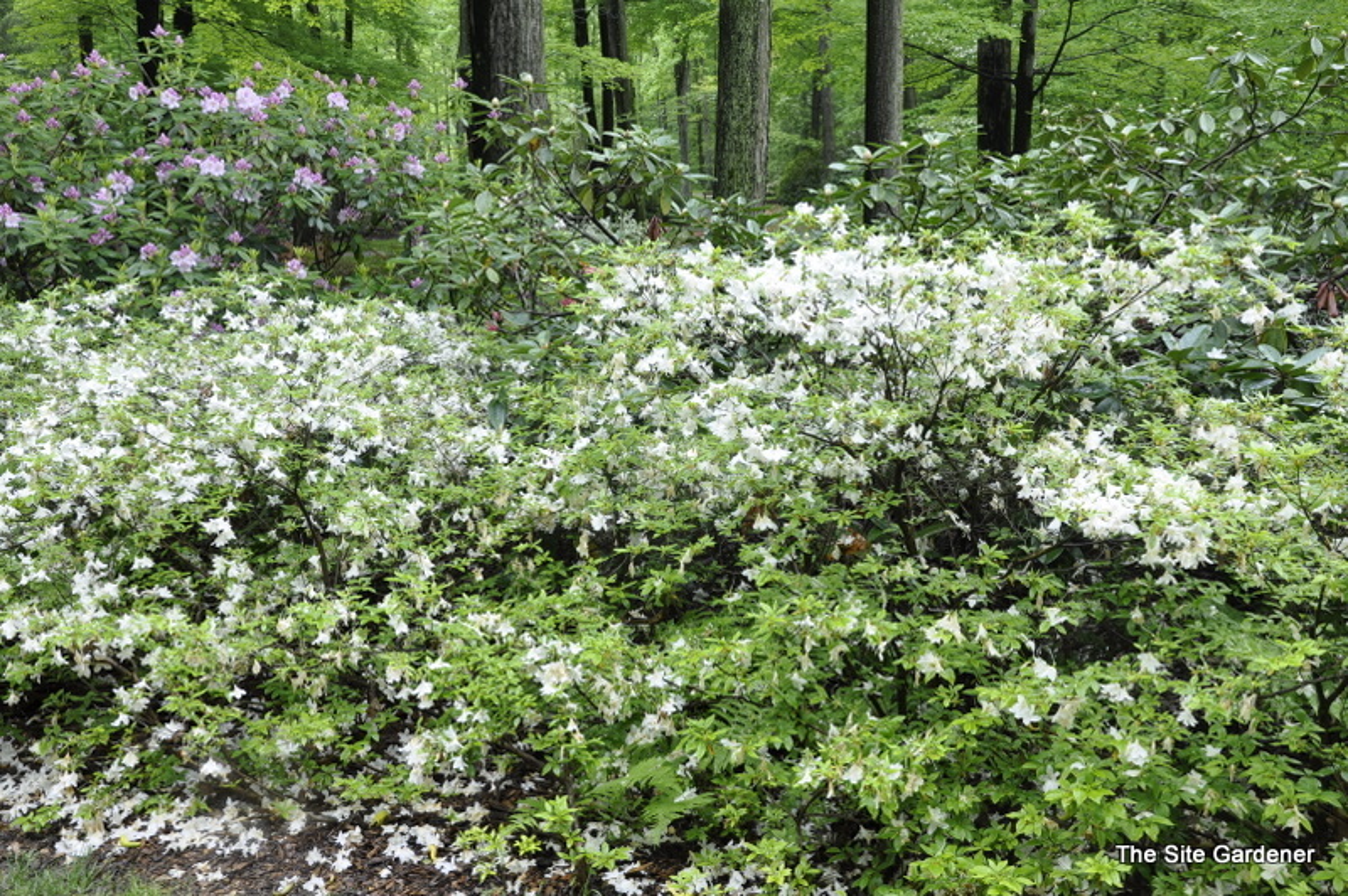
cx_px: 674
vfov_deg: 34.2
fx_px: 1459
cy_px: 448
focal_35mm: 39
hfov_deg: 49.6
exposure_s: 1/60
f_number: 8
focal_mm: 26
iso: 200
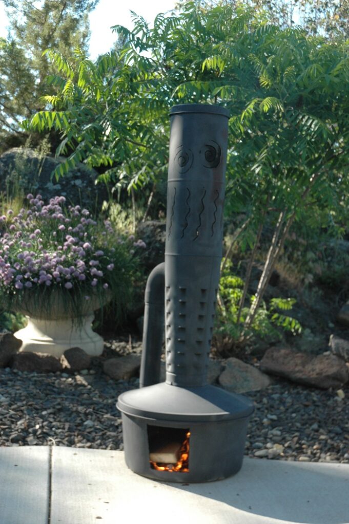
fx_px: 765
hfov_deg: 25.7
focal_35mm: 52
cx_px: 174
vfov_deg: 37.9
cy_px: 262
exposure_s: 1/320
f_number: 4.2
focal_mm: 35
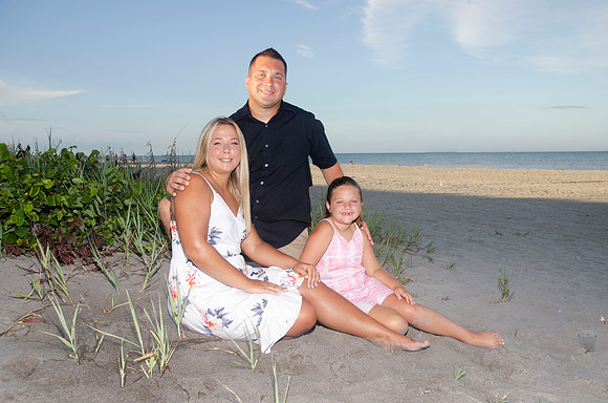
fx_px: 607
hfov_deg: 53.2
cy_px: 202
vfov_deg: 36.7
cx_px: 304
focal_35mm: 36
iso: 100
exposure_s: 1/250
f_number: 5.6
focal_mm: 24
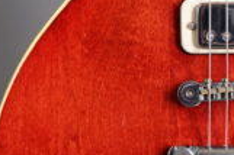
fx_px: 1532
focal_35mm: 236
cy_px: -3
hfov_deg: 8.7
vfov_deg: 5.8
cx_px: 258
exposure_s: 1/160
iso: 160
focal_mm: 66
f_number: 8
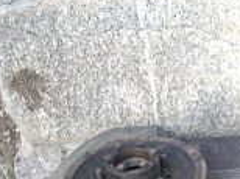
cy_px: 254
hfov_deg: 15.5
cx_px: 355
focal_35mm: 118
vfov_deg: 12.0
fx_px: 817
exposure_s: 1/80
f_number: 2.8
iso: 160
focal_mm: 6.2
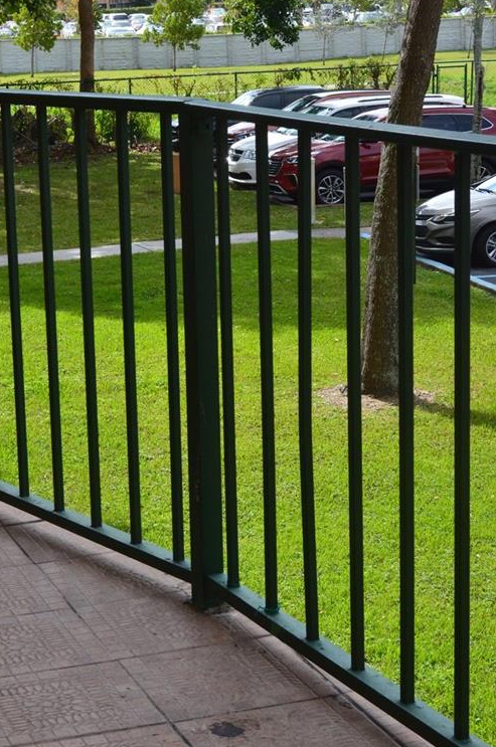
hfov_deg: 16.0
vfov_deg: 24.0
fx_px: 1758
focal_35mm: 85
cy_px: 396
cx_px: 114
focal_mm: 35
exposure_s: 1/250
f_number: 10
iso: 400
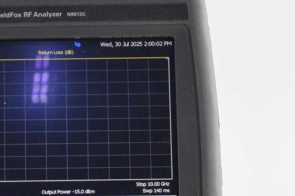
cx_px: 46
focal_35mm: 164
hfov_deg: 12.5
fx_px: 1343
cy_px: 226
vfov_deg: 8.3
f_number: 22
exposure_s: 1/30
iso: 1600
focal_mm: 36
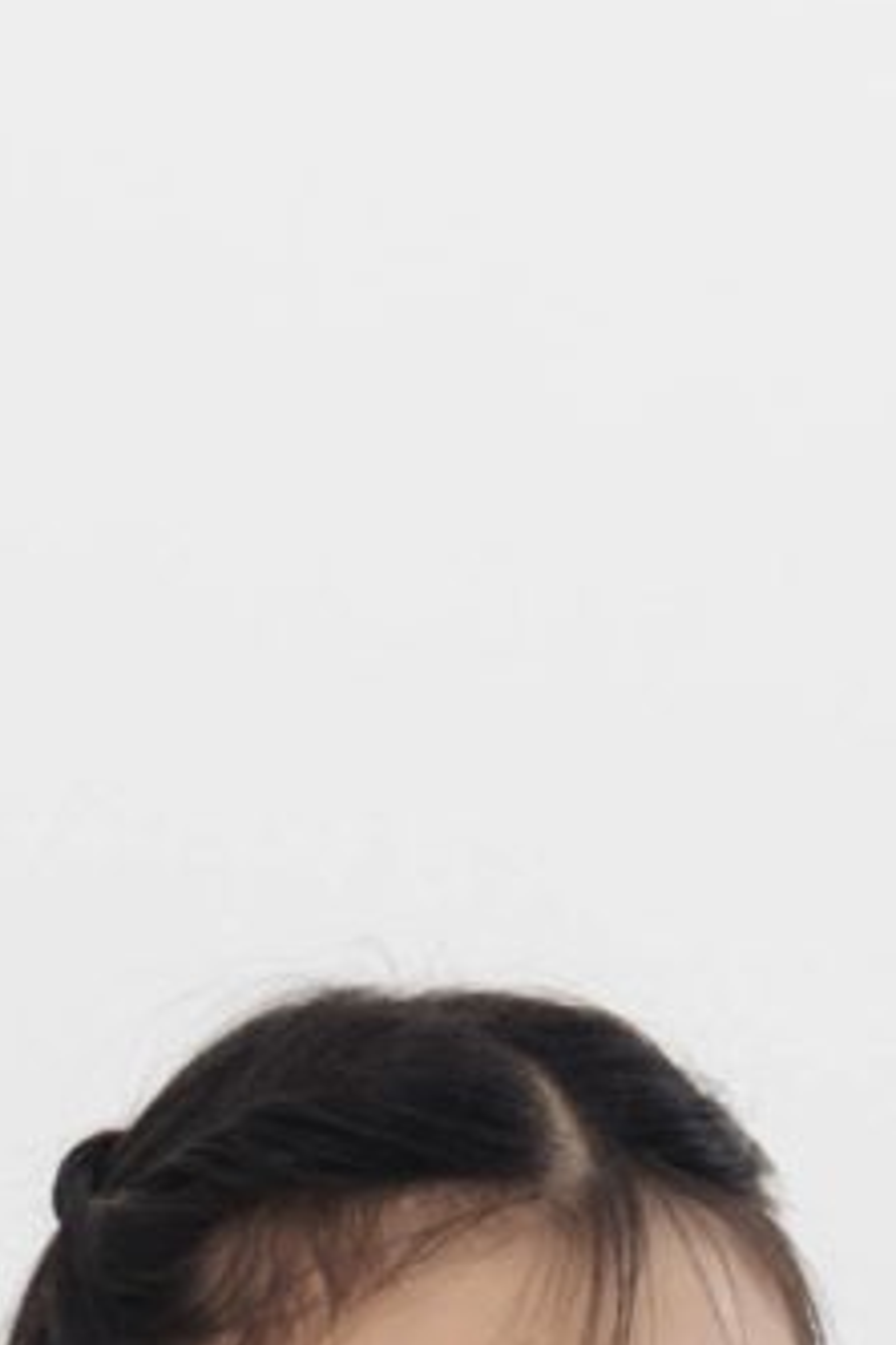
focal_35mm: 315
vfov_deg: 6.2
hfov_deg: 4.4
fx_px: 11759
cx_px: -111
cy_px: 3235
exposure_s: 1/125
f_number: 2.8
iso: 800
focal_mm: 41
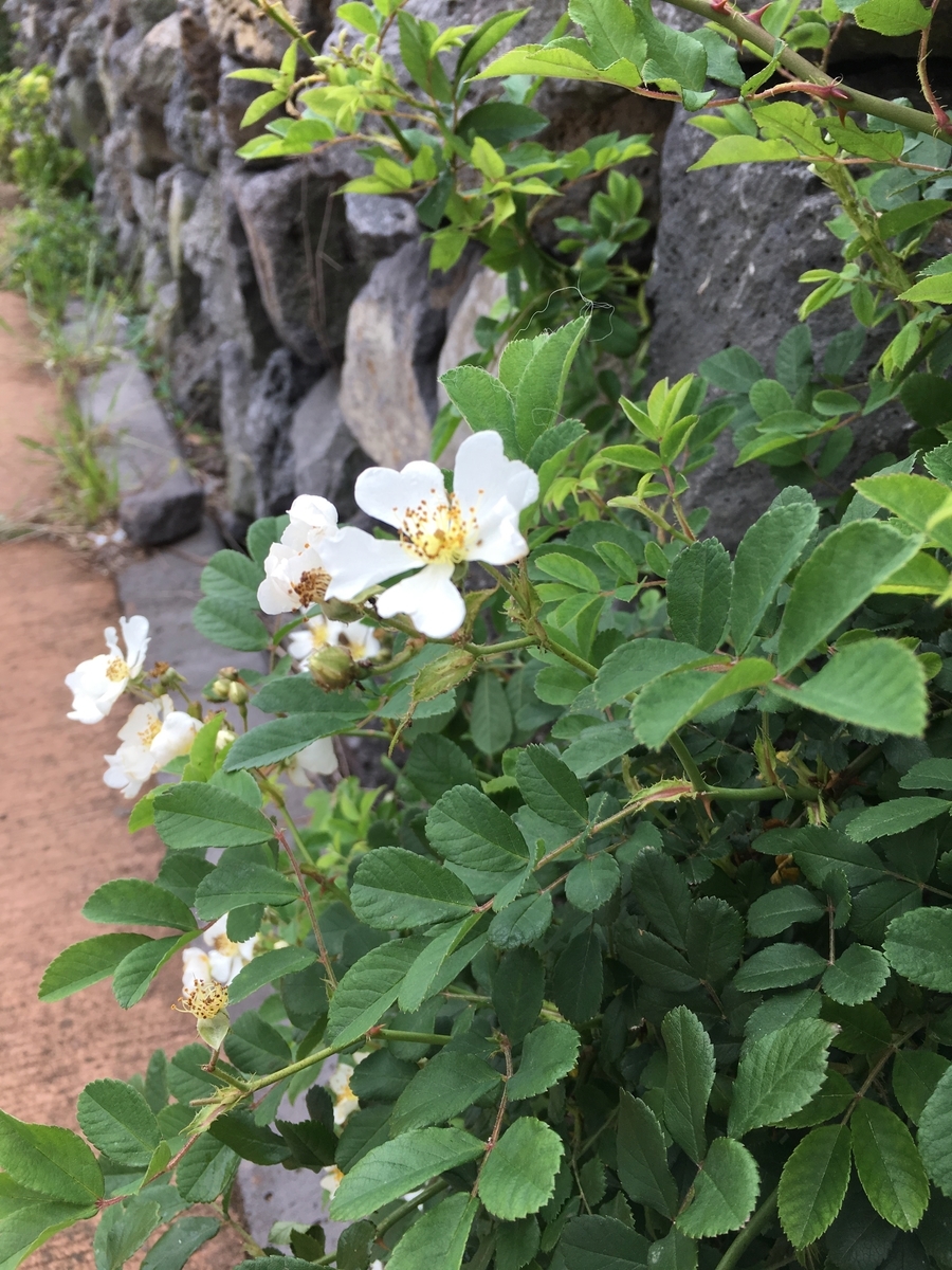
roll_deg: +3.4
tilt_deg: -29.6
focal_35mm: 29
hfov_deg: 48.2
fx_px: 1063
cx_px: 476
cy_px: 635
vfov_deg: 61.7
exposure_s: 1/323
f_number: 2.2
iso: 25
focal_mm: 4.15
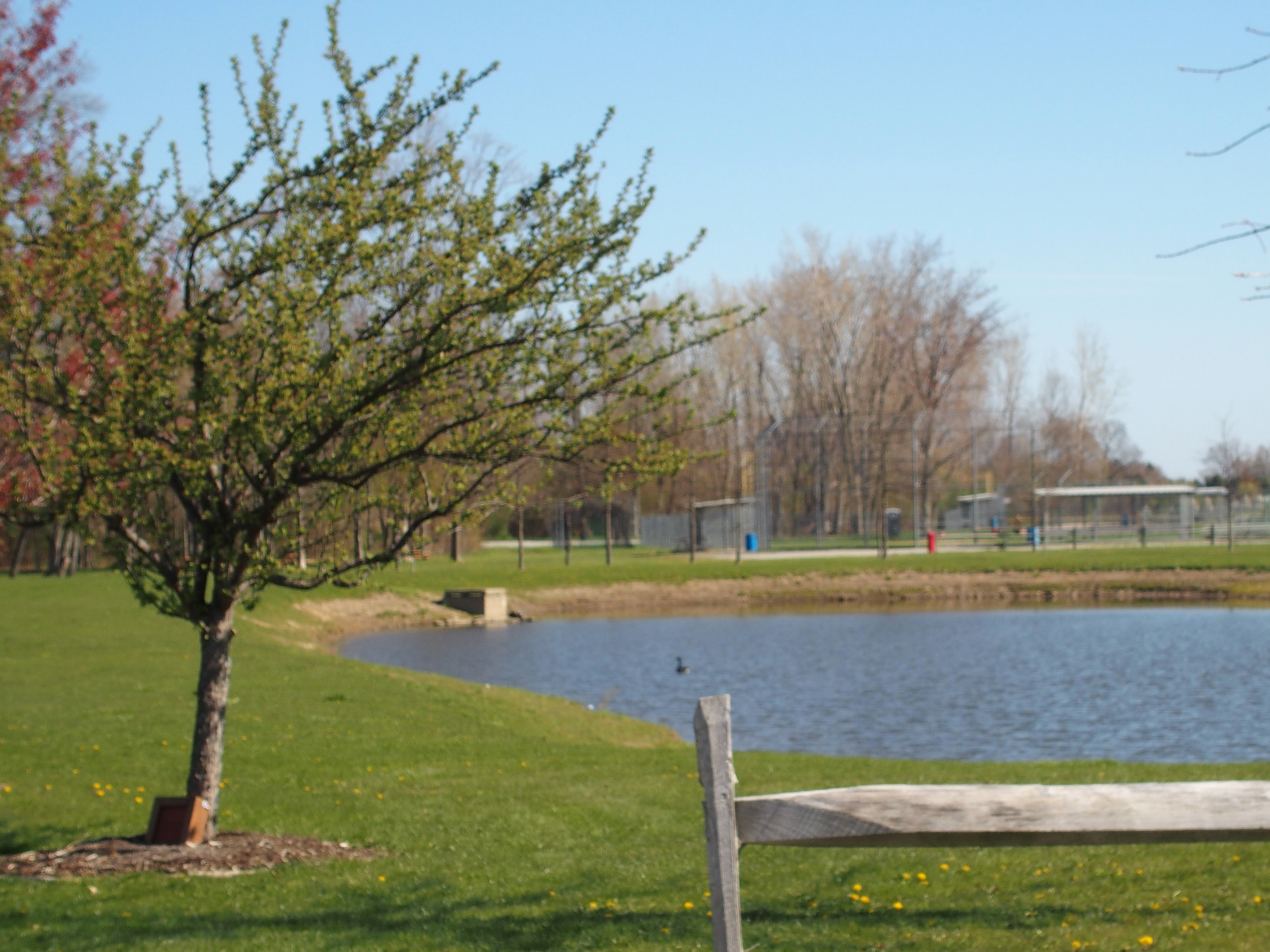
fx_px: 3375
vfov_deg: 16.1
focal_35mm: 92
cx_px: 747
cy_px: 555
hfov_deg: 21.3
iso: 100
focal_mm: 16.1
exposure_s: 1/500
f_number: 5
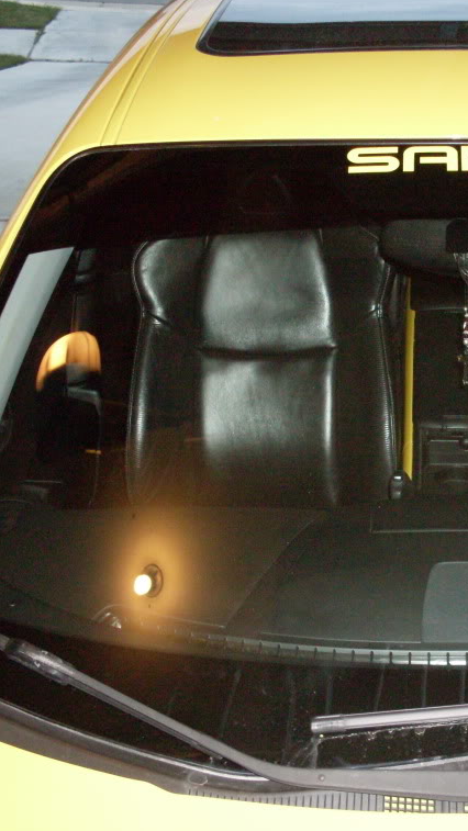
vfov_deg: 37.2
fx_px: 1235
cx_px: 456
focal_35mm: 56
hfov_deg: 20.8
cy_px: 415
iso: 240
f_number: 2.8
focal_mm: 6.3
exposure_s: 1/45
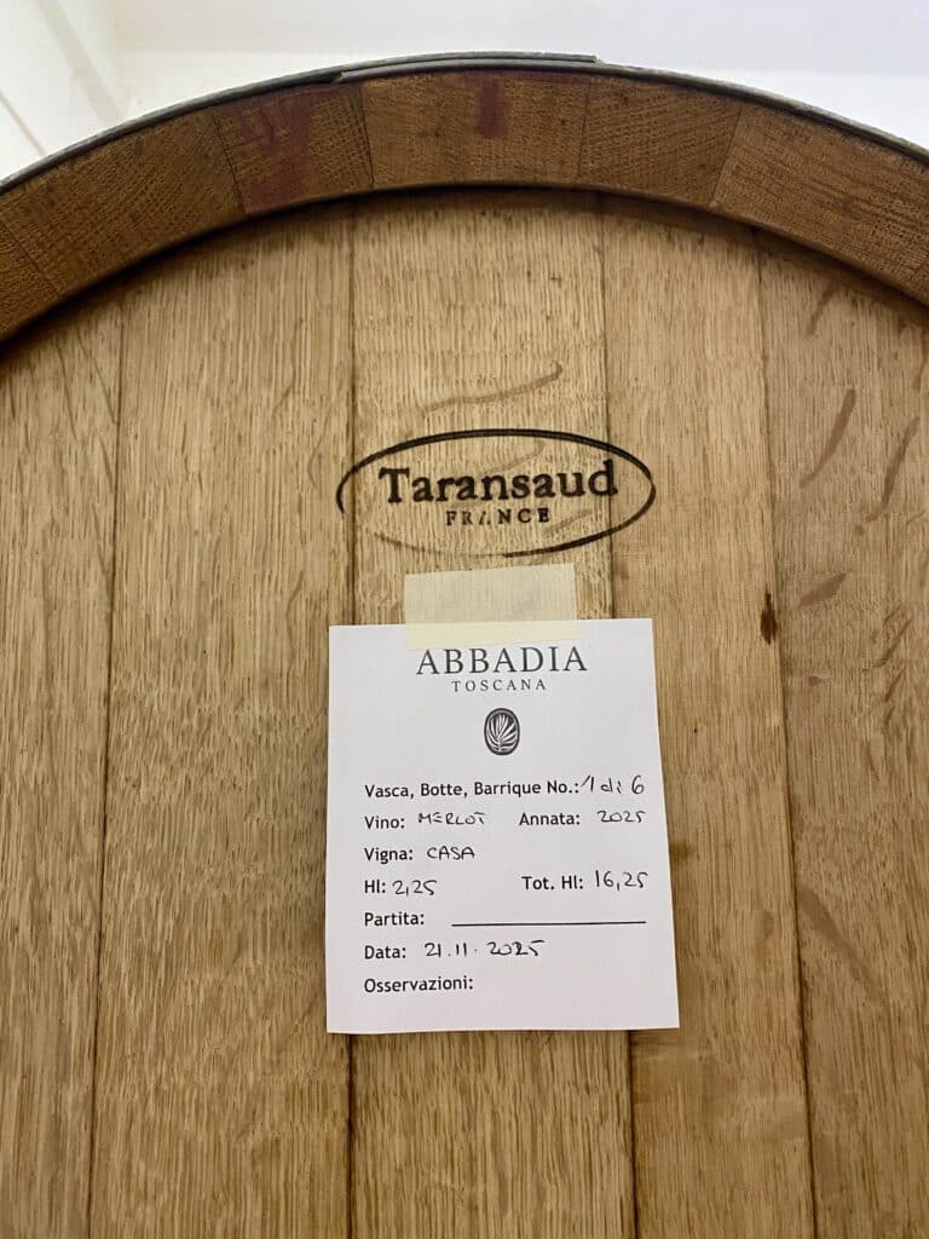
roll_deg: -1.8
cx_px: 464
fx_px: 930
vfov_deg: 67.3
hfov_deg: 53.1
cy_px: 620
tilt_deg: +9.6
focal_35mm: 26
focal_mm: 4.25
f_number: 1.8
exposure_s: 1/33
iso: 400
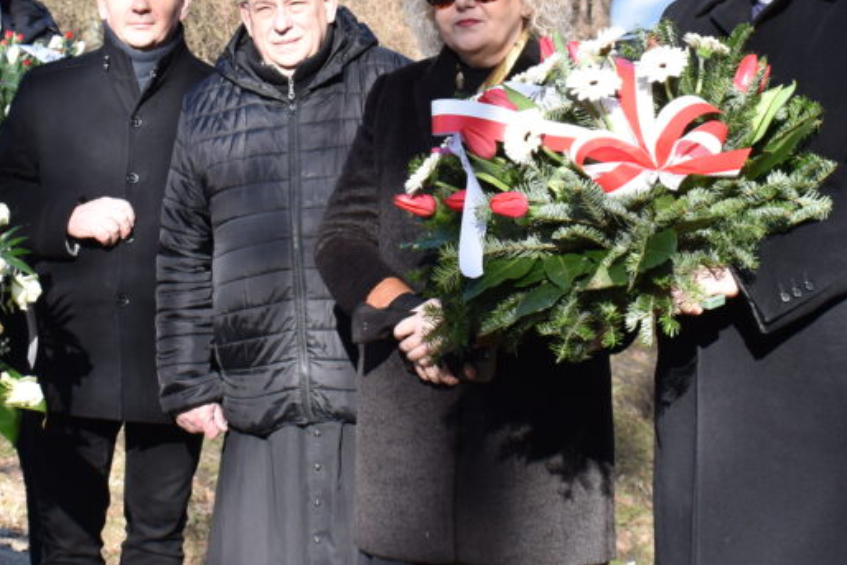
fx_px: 2142
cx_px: 415
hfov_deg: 22.4
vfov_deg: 15.0
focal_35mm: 91
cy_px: 120
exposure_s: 1/250
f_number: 8
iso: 360
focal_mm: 26
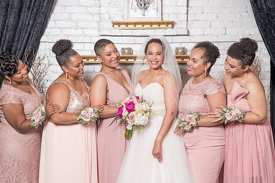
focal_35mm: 80
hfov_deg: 25.3
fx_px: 611
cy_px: 91
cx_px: 142
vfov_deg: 17.1
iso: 1250
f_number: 5.6
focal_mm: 70
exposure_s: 1/200
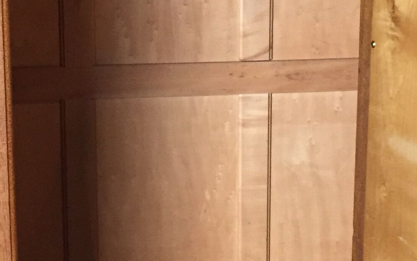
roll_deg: +0.2
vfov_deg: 13.0
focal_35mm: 101
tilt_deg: -11.2
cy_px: 102
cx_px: 198
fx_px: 1148
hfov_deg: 20.6
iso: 250
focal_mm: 4.15
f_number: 2.2
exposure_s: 1/20
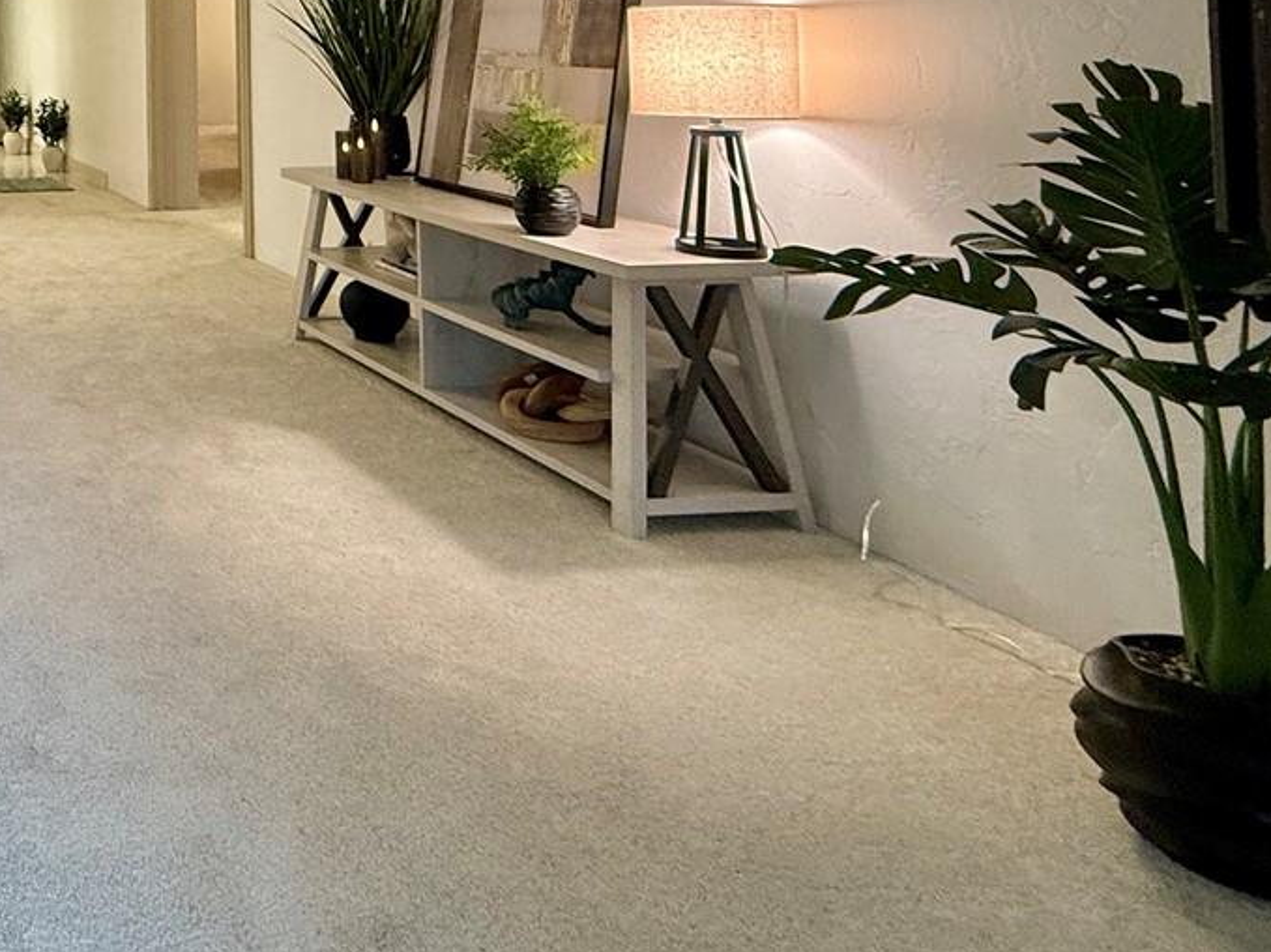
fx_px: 1211
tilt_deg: +1.1
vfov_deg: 38.0
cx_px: -189
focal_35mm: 33
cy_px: -11
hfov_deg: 41.4
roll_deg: +0.0
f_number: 2.2
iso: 250
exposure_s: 1/60
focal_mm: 2.22
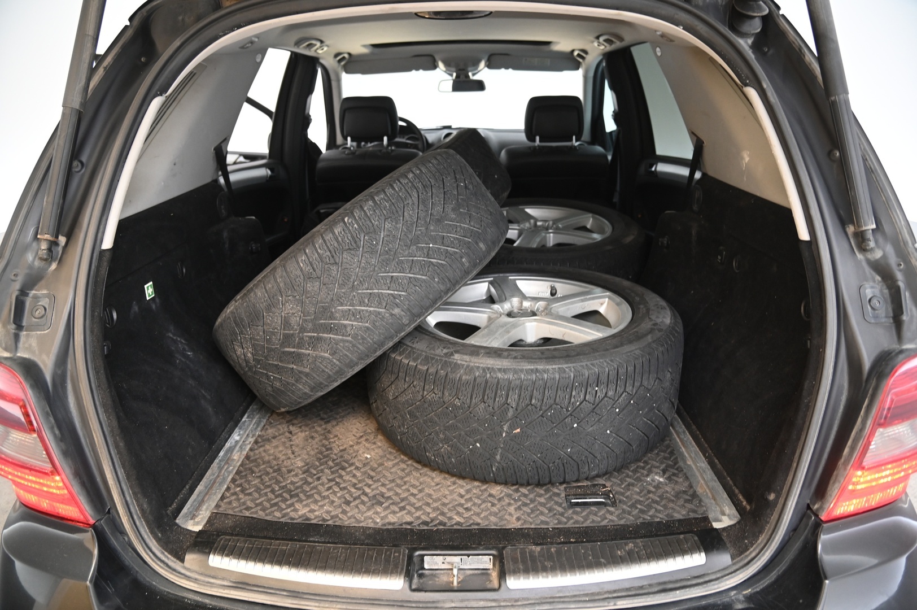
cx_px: 458
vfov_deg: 53.1
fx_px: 611
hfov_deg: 73.8
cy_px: 305
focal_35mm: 24
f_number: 4
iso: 2000
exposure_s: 1/25
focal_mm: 24
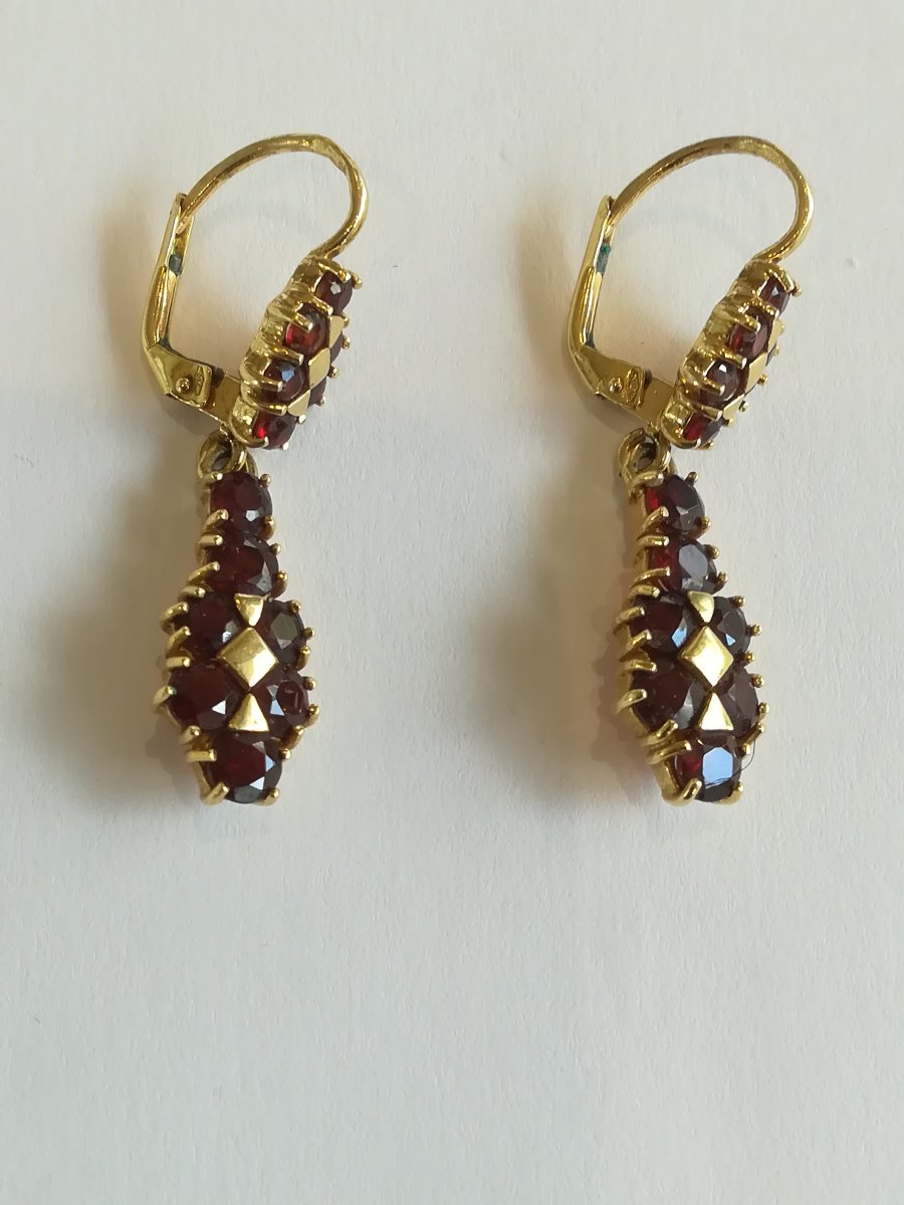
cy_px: 602
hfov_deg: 29.1
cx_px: 452
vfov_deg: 38.2
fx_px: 1741
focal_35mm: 50
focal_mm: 3.83
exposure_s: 1/50
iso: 80
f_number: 2.2
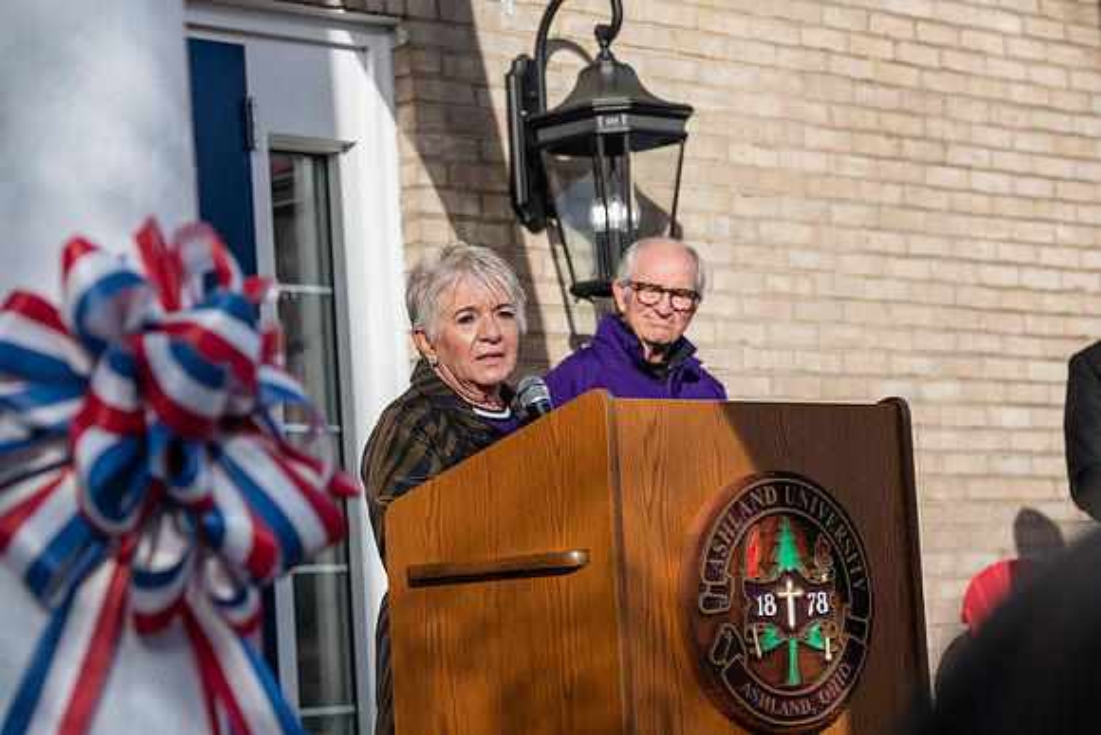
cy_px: 368
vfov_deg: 13.7
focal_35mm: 100
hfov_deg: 20.4
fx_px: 3059
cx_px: 550
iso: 100
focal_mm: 100
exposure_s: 1/500
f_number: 5
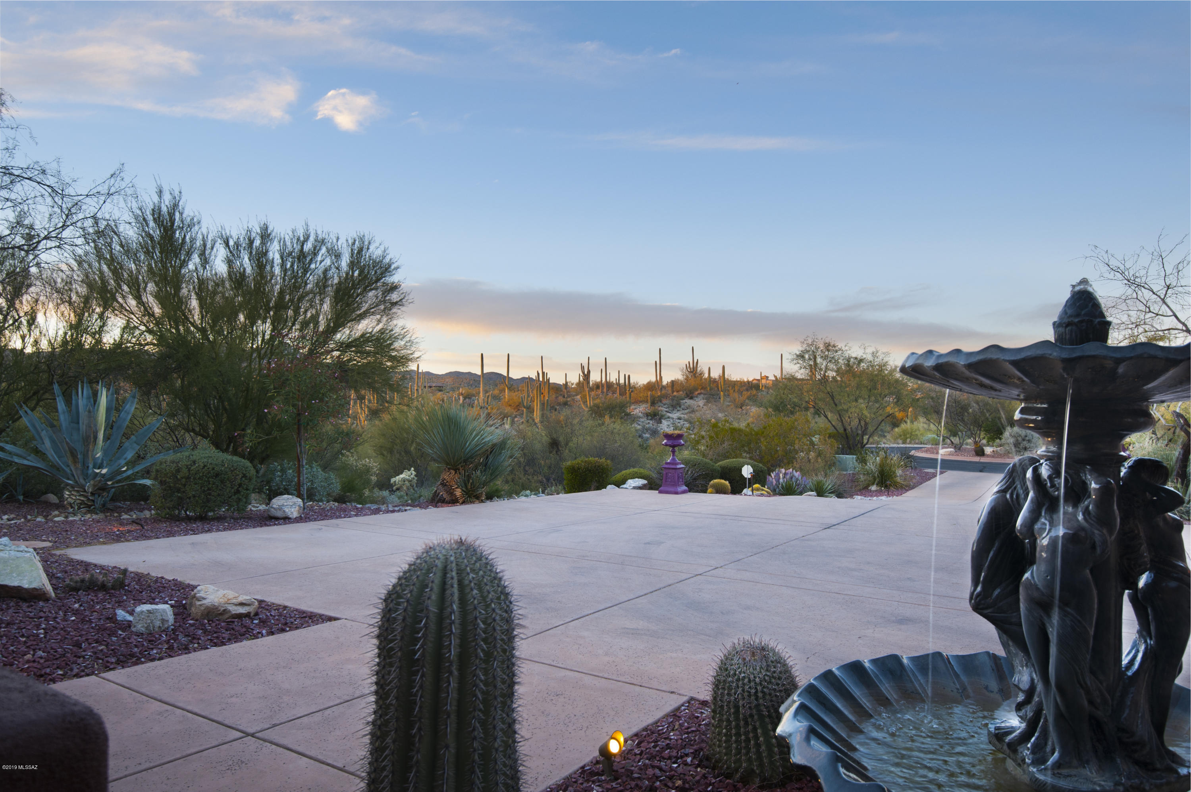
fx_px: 793
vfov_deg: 53.1
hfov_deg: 73.8
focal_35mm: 24
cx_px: 596
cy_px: 396
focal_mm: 24
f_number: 7.1
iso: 400
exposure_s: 1/25
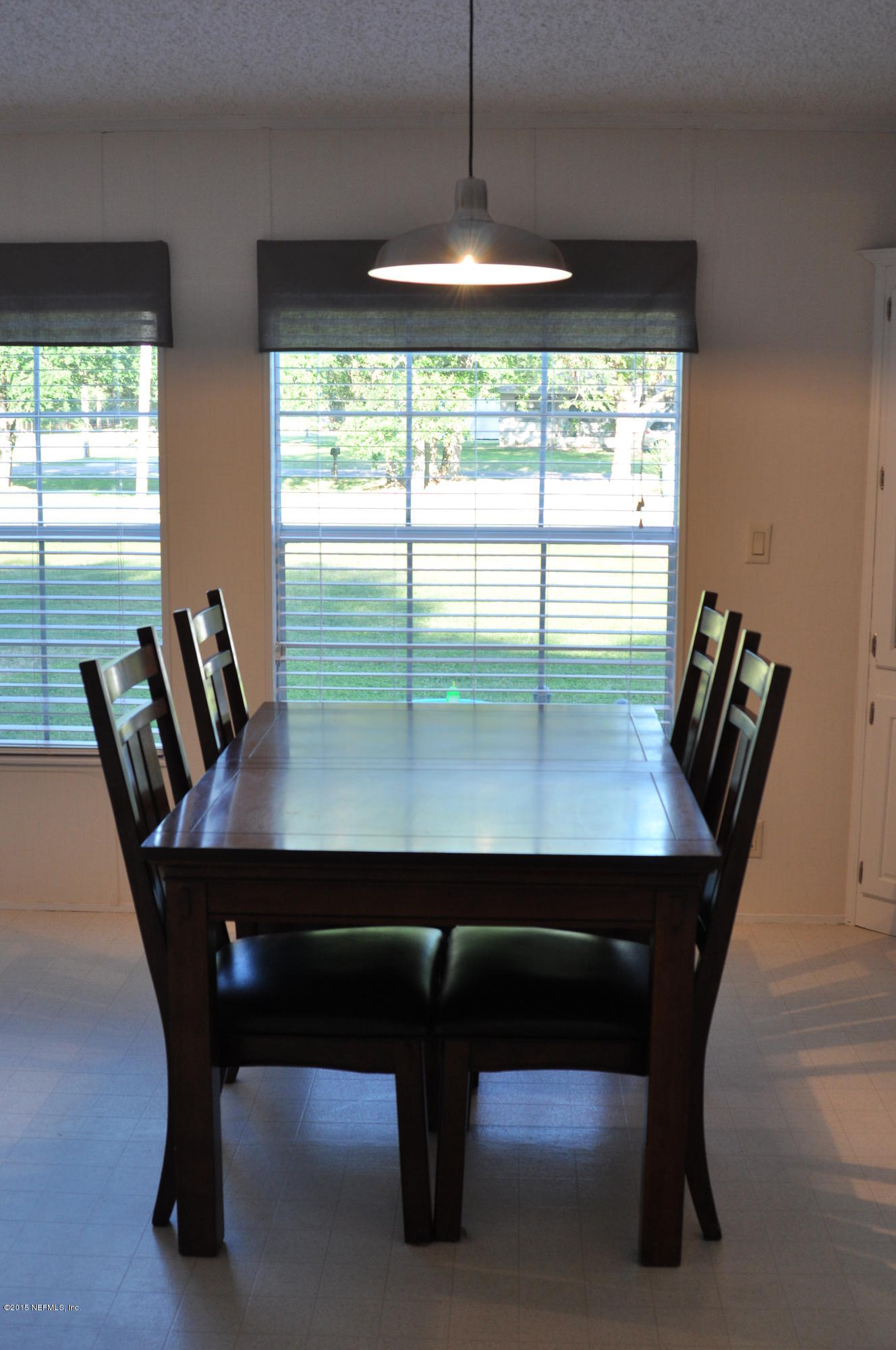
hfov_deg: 31.8
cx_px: 448
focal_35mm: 42
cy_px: 675
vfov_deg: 46.5
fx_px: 1572
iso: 400
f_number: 5
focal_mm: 28
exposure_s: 1/100
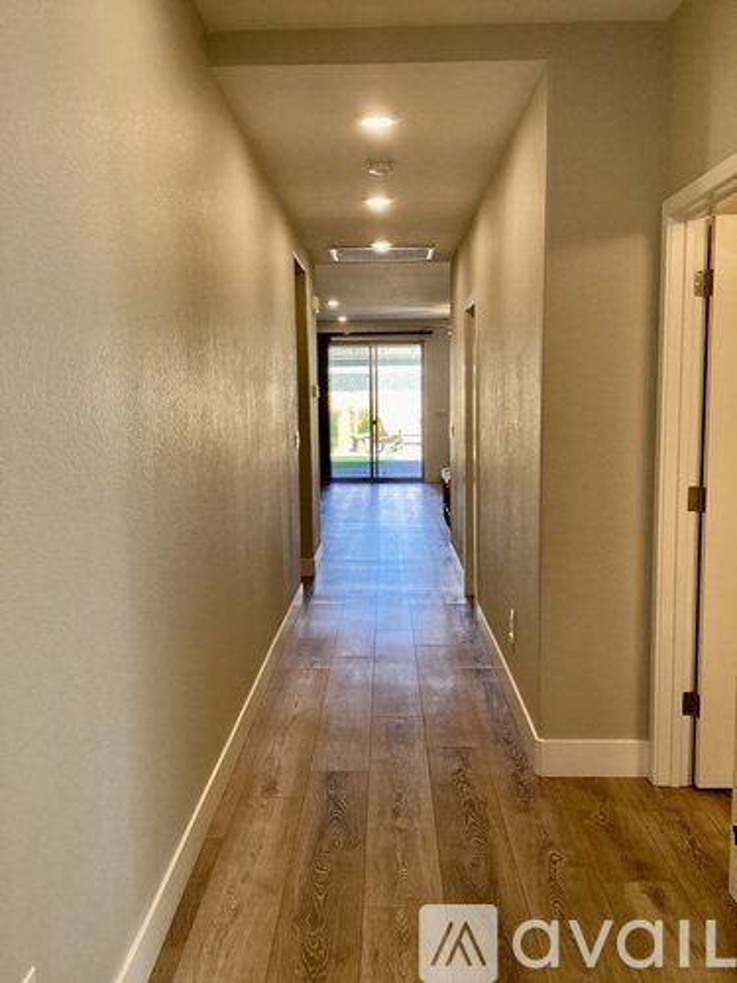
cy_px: 492
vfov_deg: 58.4
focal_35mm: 31
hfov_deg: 45.4
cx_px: 368
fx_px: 880
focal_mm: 3.3
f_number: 2.4
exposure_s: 1/120
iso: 64
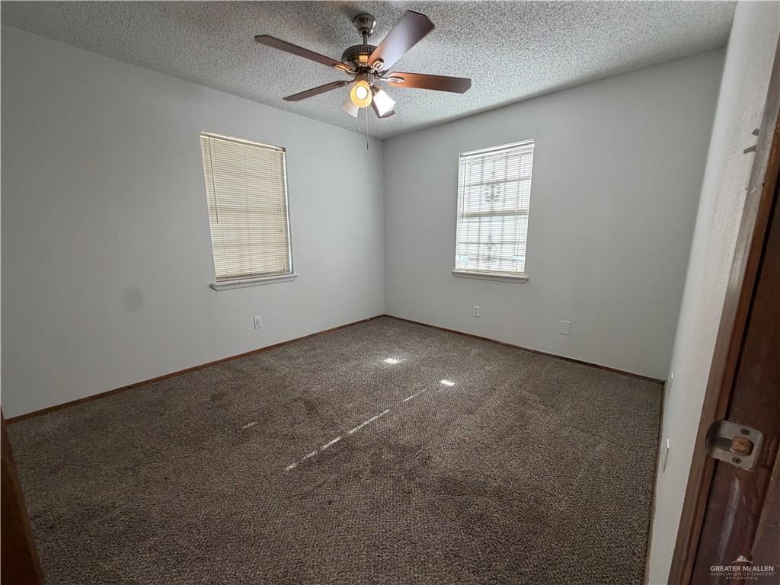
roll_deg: +0.3
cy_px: 292
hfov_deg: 102.1
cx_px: 390
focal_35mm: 14
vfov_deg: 85.7
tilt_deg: -10.6
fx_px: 315
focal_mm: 2.22
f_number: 2.2
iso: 250
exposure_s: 1/120
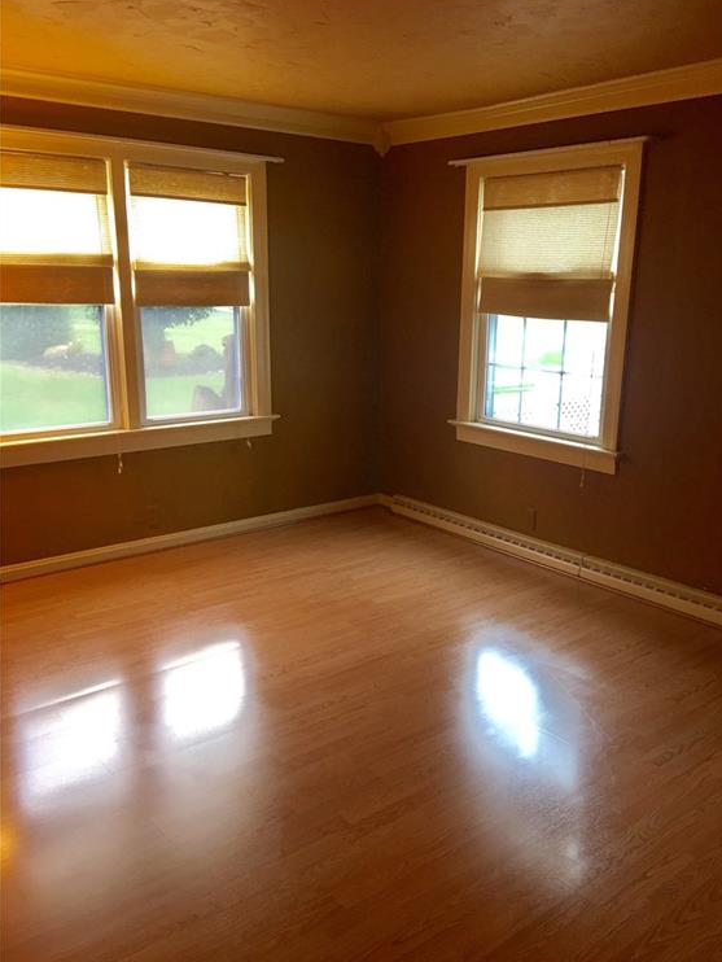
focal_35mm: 30
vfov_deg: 59.9
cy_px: 485
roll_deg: -0.6
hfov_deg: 46.8
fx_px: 834
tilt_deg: -14.0
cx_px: 372
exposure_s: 1/15
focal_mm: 4.15
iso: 40
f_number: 2.2
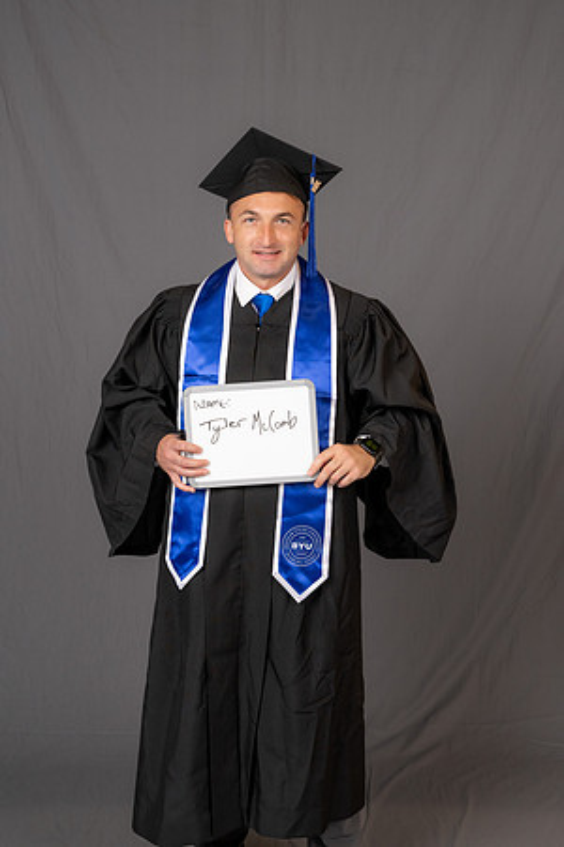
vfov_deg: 35.6
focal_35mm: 56
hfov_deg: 24.2
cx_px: 282
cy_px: 424
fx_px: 1316
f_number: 8
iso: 2000
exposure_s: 1/200
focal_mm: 56
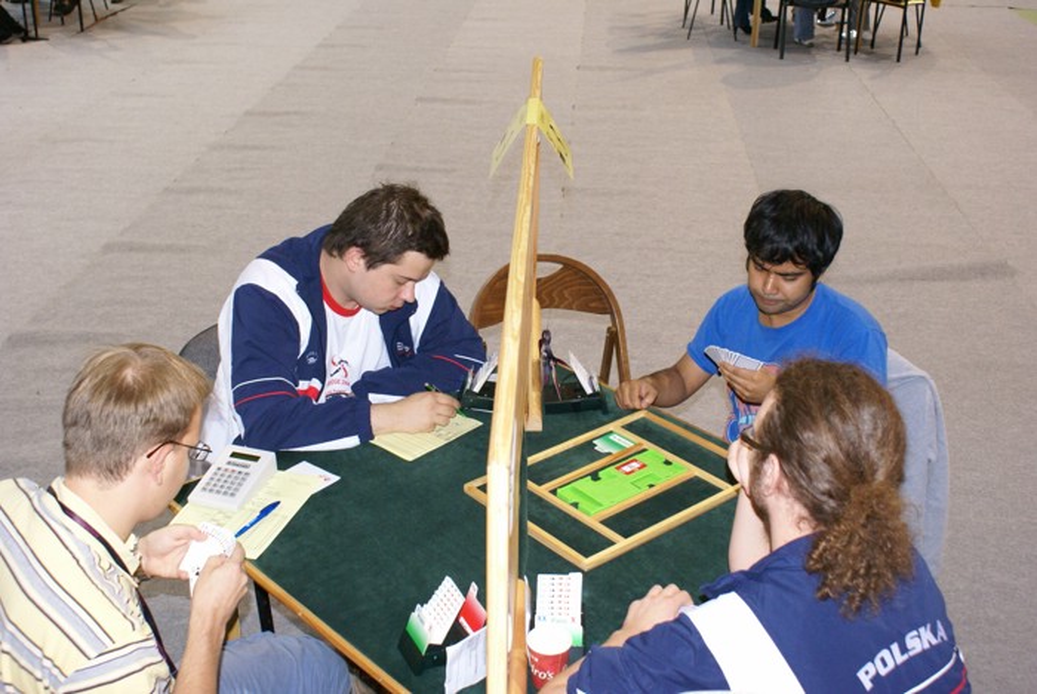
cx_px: 518
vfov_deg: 32.0
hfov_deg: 46.4
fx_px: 1211
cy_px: 347
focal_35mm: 42
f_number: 5.6
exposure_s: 1/40
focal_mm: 28
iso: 800
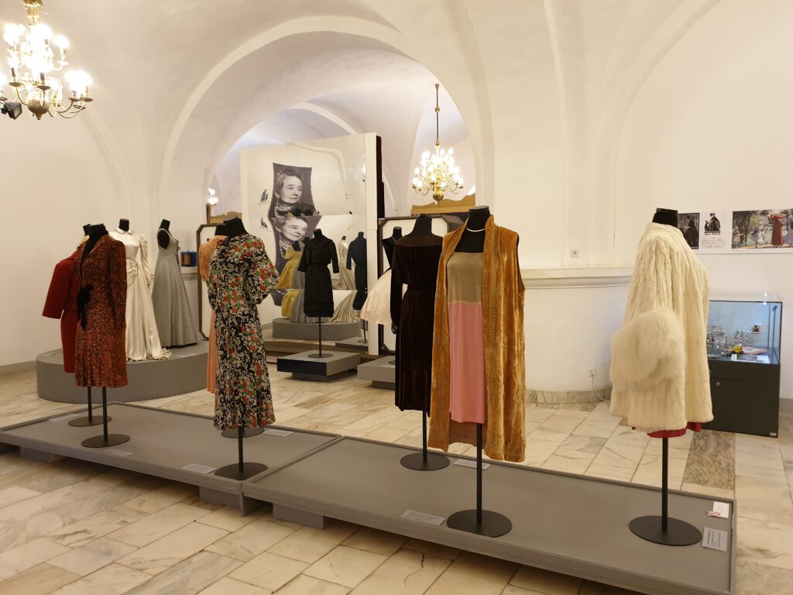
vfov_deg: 53.1
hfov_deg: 67.3
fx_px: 596
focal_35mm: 26
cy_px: 298
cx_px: 396
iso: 200
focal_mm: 4.3
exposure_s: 1/50
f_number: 1.5
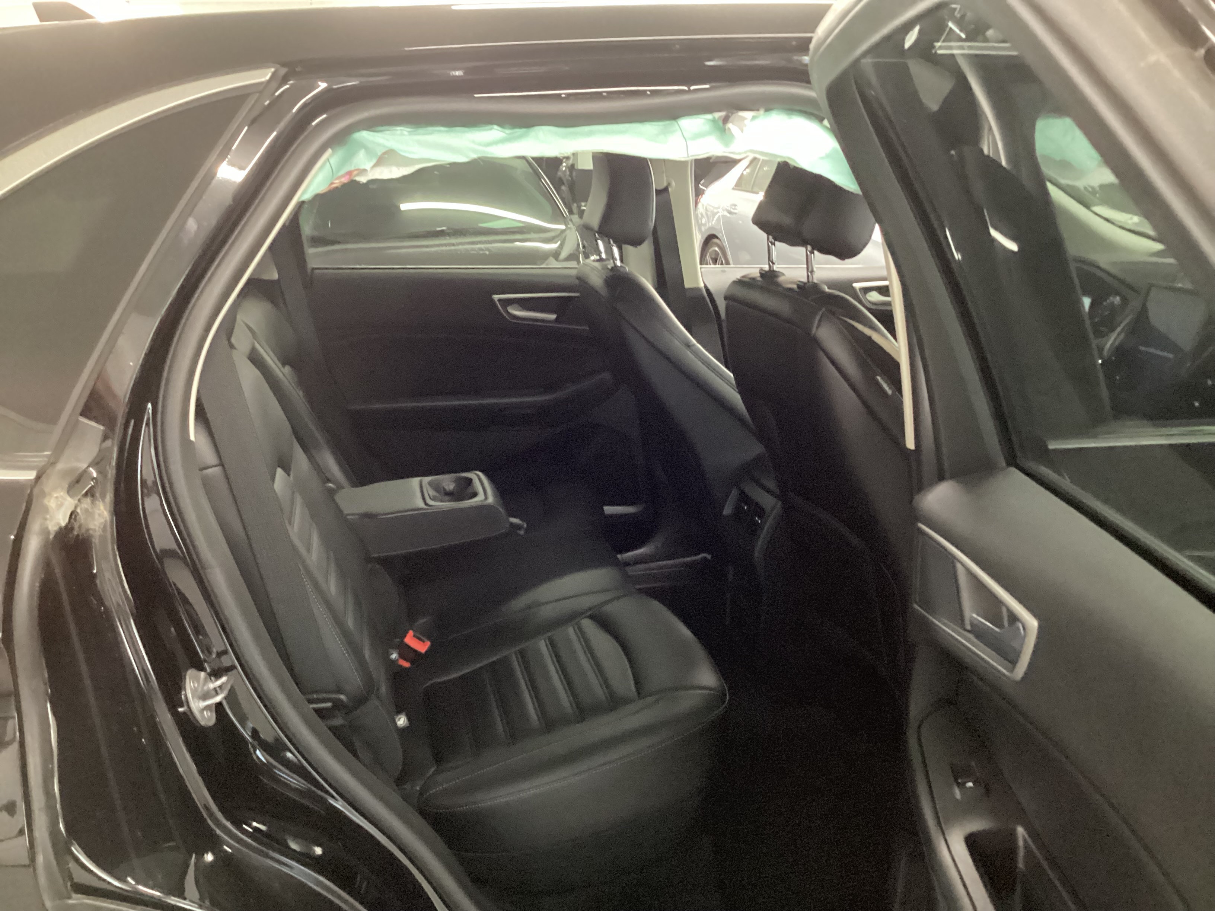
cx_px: 608
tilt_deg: -18.5
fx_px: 1088
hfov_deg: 58.4
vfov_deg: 45.4
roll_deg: +1.4
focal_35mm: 31
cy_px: 456
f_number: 2.4
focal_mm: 3.3
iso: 640
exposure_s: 1/20
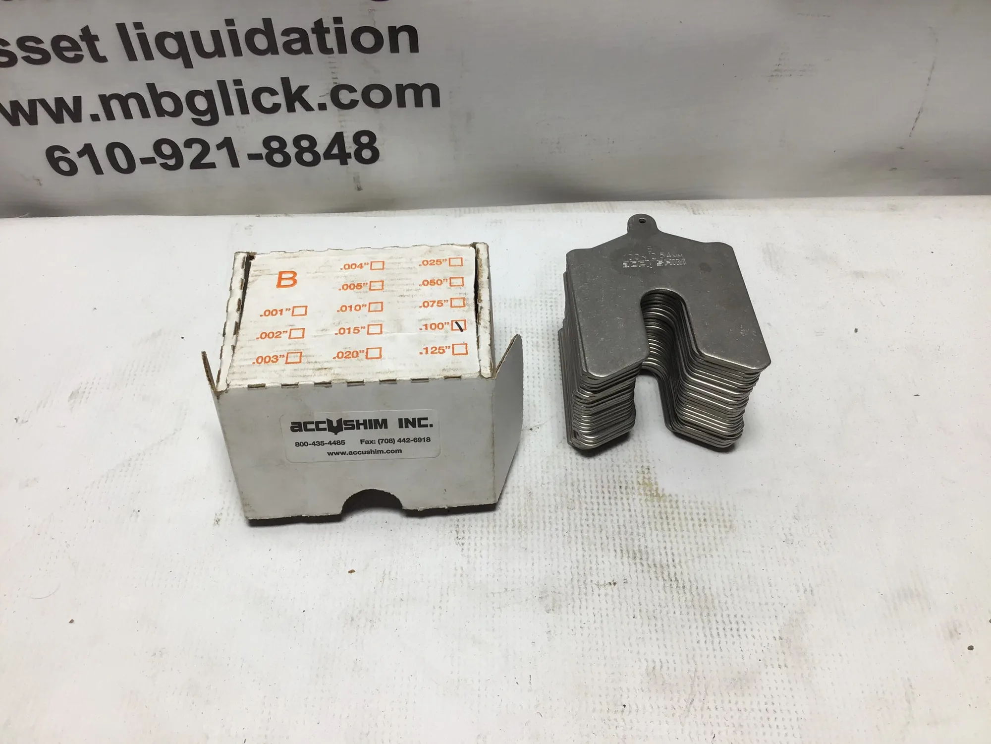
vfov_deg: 45.4
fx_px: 887
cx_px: 496
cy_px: 372
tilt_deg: -52.0
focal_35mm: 31
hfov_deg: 58.4
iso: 25
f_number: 2.4
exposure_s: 1/146
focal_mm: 3.3
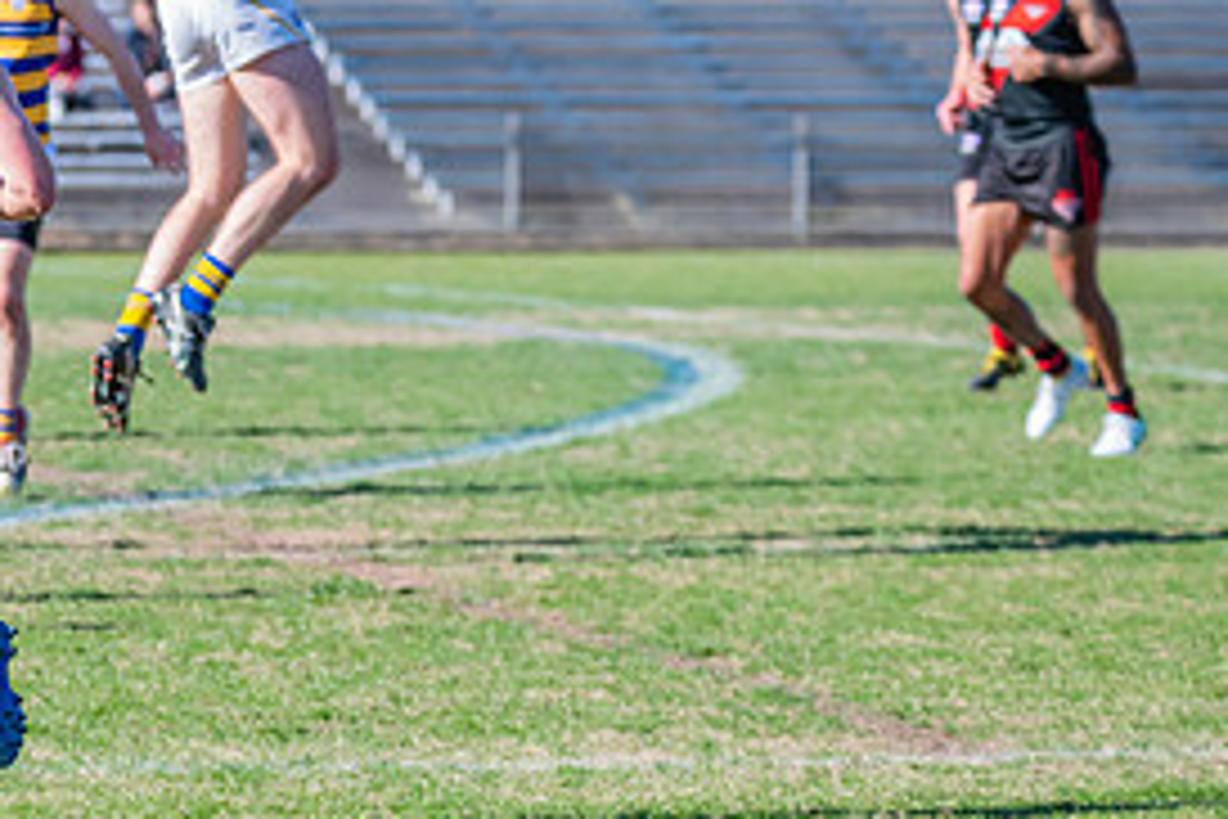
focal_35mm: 459
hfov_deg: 4.5
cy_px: 224
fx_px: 15656
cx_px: 38
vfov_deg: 3.0
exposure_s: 1/1600
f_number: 7.1
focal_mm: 210
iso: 800
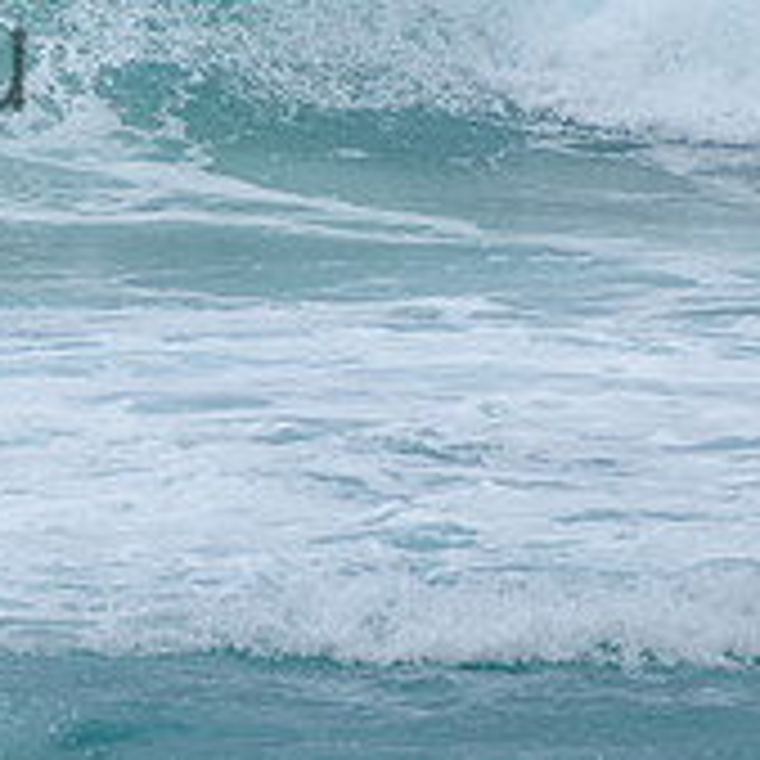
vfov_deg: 1.1
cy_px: 7
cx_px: -450
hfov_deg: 1.1
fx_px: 39842
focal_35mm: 1604
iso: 180
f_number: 5.6
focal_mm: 400
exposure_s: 1/2000
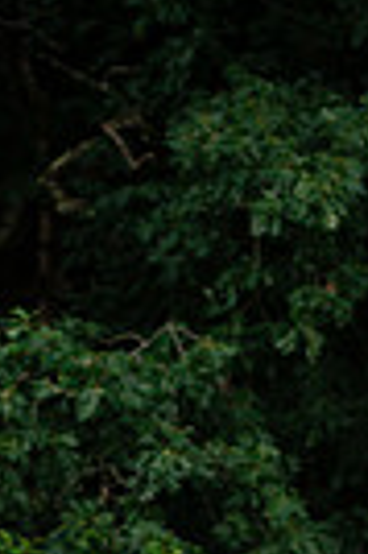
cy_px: 856
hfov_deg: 4.8
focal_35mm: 285
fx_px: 4381
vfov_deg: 7.1
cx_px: 120
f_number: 4.5
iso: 200
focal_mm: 85
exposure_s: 1/1000
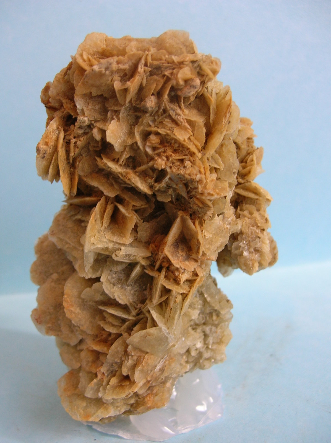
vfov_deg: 51.4
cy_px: 222
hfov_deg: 39.6
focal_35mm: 36
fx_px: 460
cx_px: 166
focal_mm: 6
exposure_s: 1/13
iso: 50
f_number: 2.7
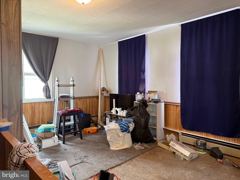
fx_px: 166
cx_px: 120
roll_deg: -0.9
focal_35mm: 24
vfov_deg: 56.8
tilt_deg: -1.1
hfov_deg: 71.6
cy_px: 90
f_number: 1.78
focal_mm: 6.76
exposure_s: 1/60
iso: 400
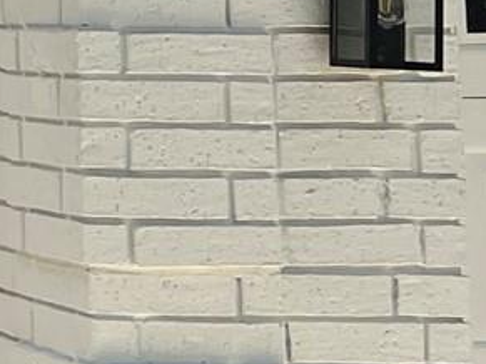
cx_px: -1044
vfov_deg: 8.0
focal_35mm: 183
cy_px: -179
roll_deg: +1.4
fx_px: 2568
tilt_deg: +5.3
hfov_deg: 8.7
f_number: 1.5
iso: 50
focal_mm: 5.7
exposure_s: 1/1449
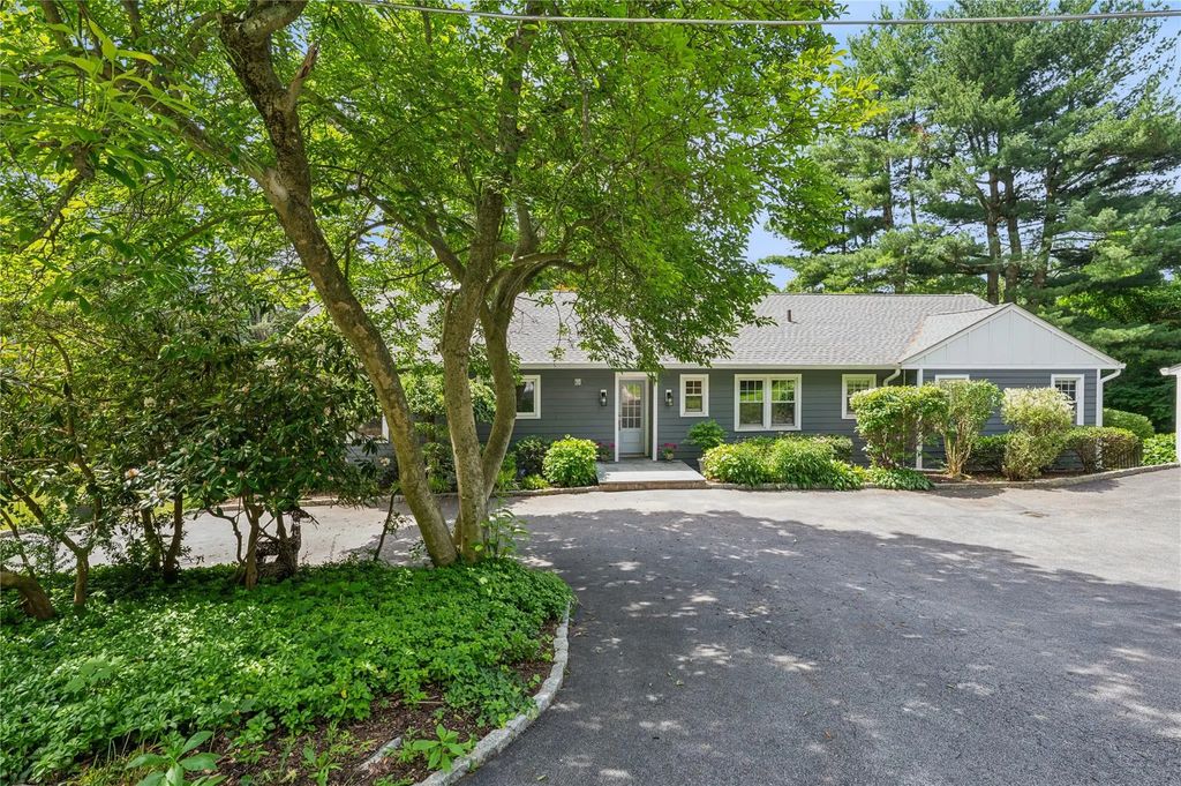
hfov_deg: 91.7
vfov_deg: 68.8
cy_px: 393
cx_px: 590
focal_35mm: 18
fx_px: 574
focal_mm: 17.5
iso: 200
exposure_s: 1/40
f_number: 11
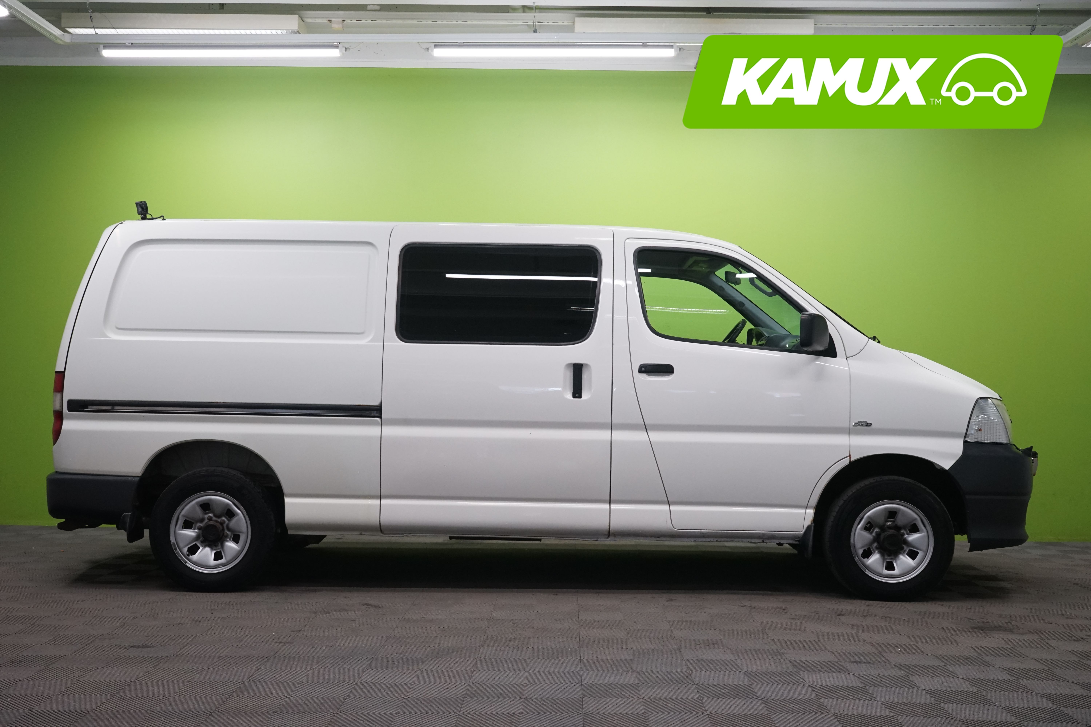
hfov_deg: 49.6
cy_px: 364
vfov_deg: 34.2
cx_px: 546
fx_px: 1182
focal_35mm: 39
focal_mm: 39
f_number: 10
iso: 2000
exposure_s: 1/25
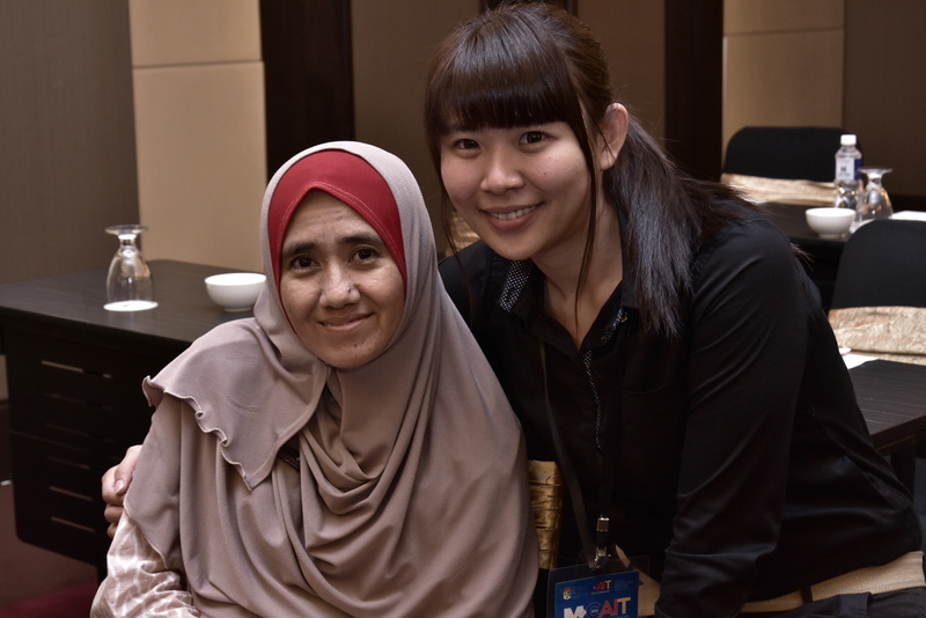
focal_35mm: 72
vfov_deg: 18.9
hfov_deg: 28.1
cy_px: 309
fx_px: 1853
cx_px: 463
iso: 1000
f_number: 6.3
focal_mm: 48
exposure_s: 1/50
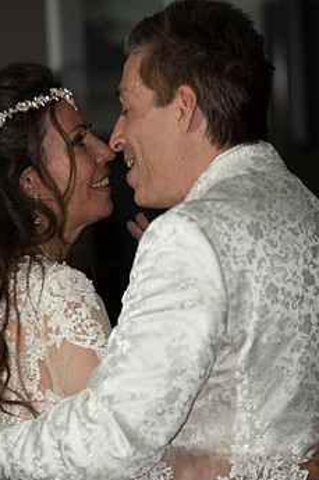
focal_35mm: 242
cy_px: 268
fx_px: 3220
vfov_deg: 8.5
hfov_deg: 5.7
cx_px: 117
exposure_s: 1/200
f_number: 4.5
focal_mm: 185
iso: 100
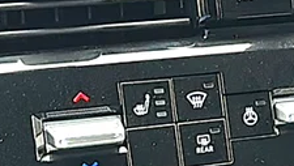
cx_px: 323
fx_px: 1241
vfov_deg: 7.6
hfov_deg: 13.3
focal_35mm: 159
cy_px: 163
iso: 160
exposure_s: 1/51
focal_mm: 6.86
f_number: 1.78
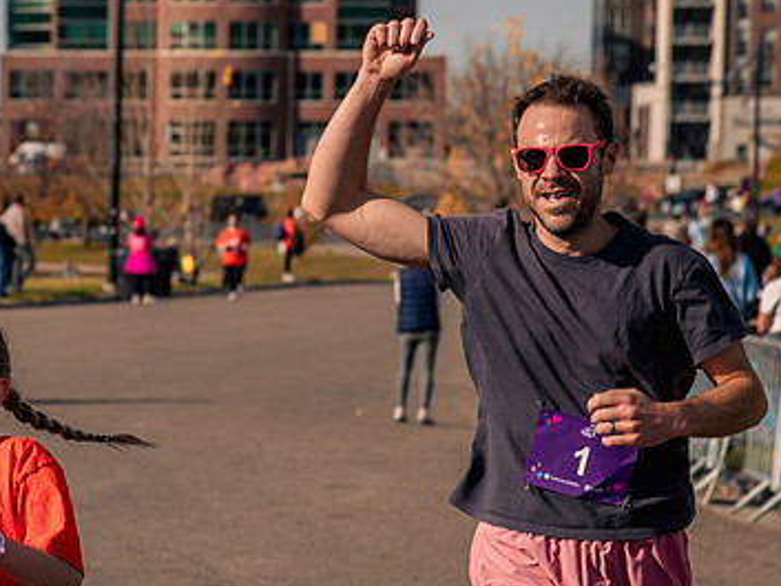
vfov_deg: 7.0
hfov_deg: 9.3
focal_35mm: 212
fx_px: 4785
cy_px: 388
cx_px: -24
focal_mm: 85
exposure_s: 1/1250
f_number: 5.6
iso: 200
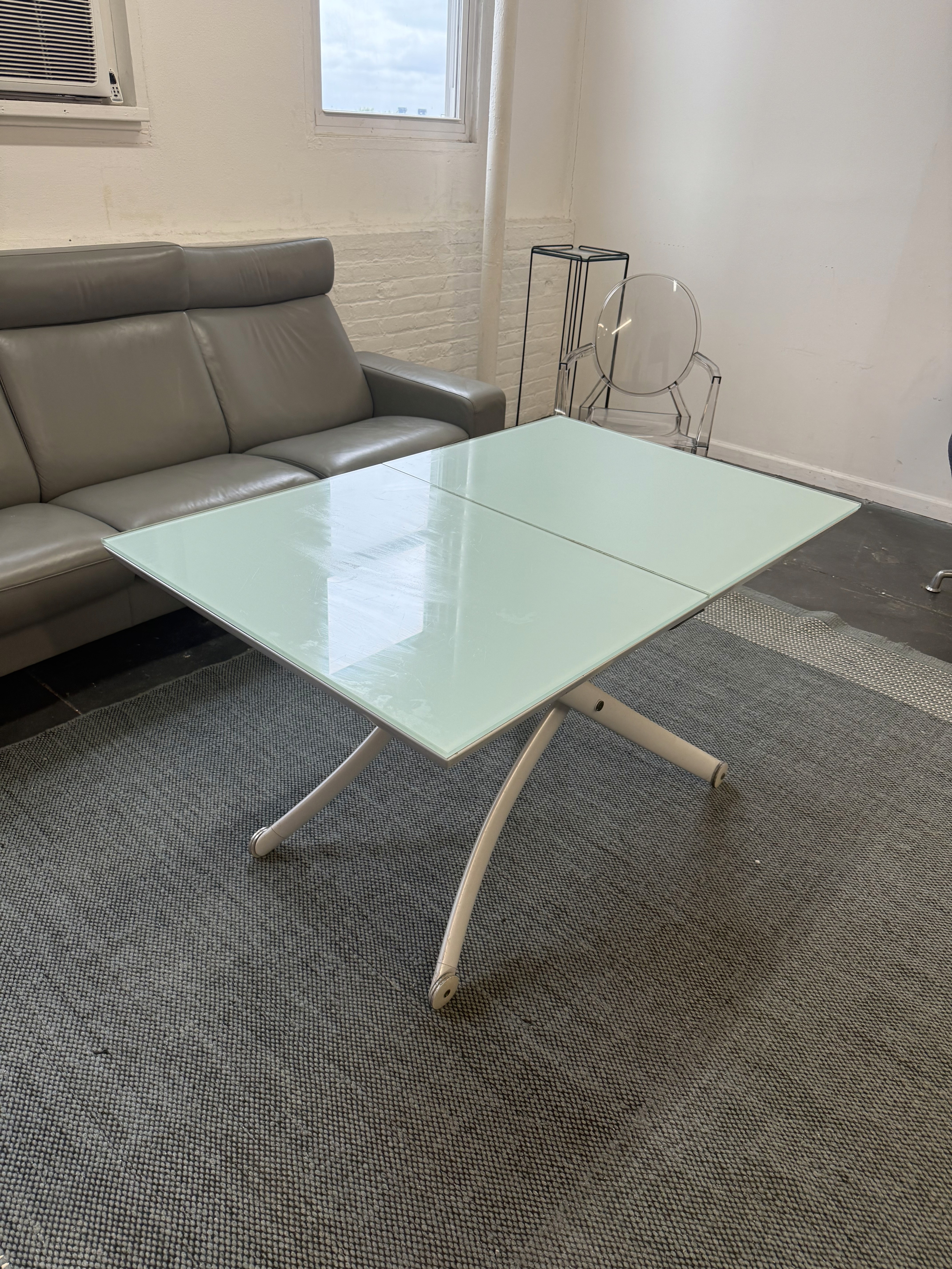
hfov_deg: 56.8
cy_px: 634
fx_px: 880
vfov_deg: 71.6
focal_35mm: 24
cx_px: 476
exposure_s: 1/153
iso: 125
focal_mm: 6.76
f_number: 1.78
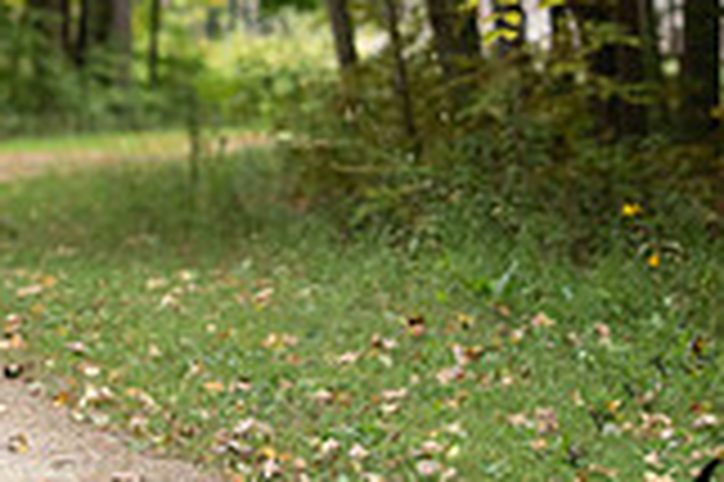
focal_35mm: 324
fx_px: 6509
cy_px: -7
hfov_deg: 6.3
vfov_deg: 4.2
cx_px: -117
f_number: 2.8
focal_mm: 90
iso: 500
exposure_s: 1/320
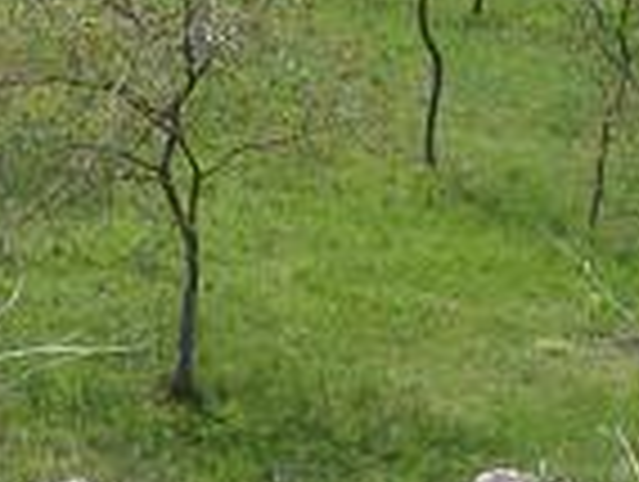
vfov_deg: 8.6
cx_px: -189
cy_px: 514
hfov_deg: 11.3
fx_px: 3162
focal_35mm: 171
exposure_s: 1/209
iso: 100
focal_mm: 5.8
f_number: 5.6
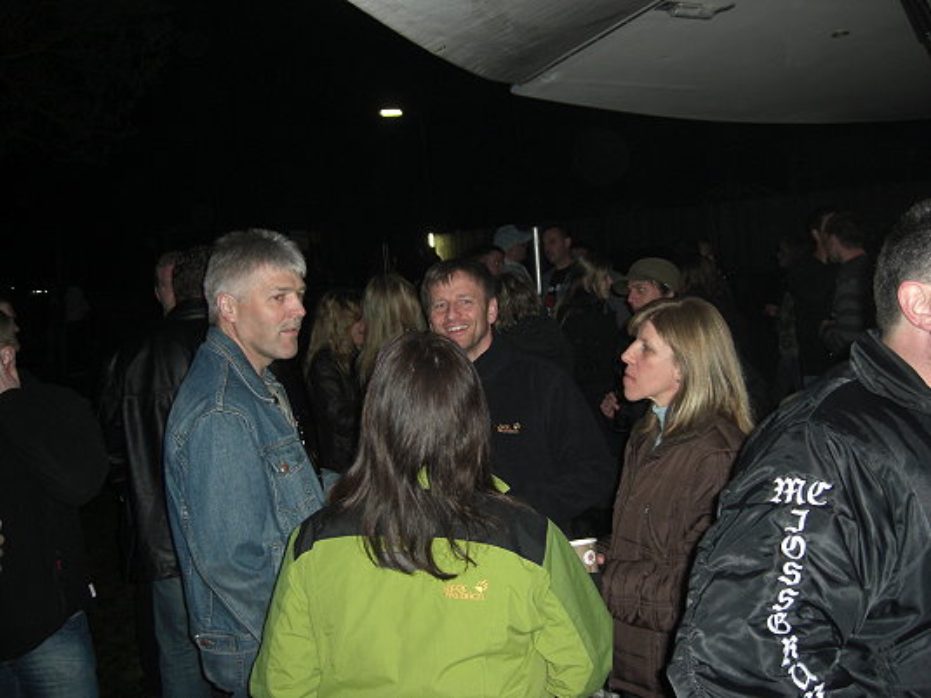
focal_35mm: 38
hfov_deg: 49.0
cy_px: 349
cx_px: 466
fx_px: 1022
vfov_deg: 37.7
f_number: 2.8
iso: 200
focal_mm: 7.9
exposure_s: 1/60
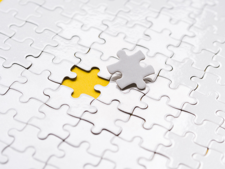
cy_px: 84
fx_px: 585
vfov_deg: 16.4
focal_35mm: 90
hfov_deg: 21.8
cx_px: 112
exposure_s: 1/100
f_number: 3.5
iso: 100
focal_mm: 45
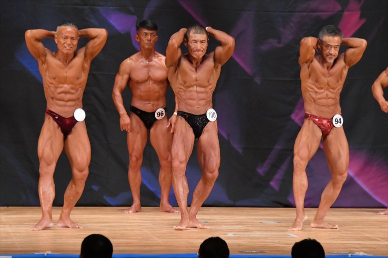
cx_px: 194
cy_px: 129
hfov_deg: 7.2
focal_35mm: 285
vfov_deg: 4.8
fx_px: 3070
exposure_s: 1/400
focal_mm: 190
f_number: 5.6
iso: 5600
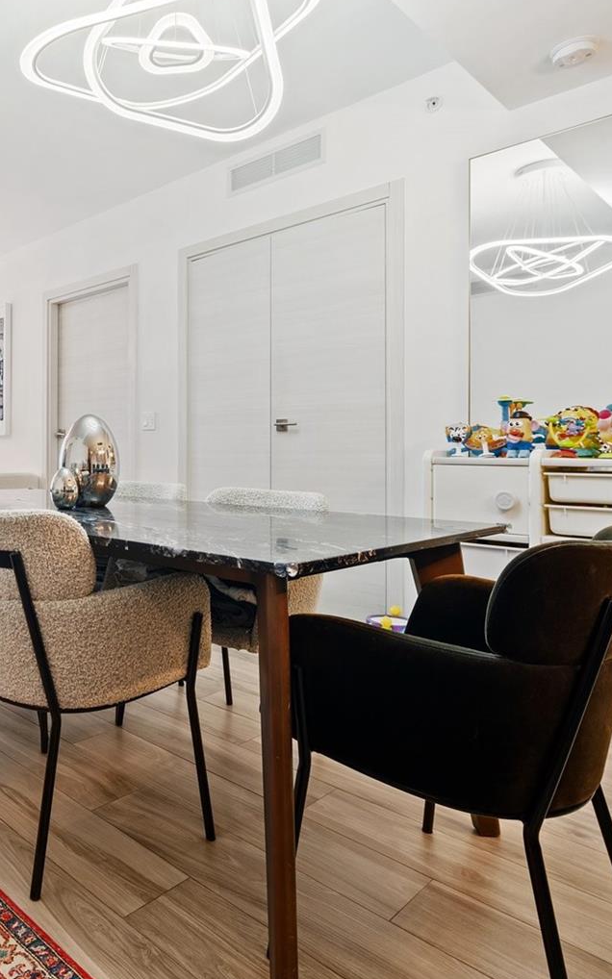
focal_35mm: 24
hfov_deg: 46.7
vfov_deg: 74.8
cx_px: 76
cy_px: 484
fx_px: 641
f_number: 8
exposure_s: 1/3
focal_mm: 15
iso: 200
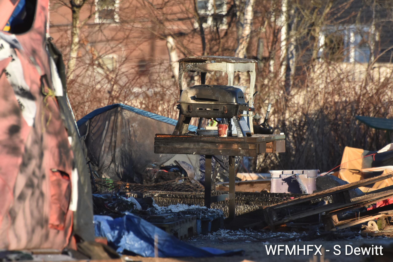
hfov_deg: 4.6
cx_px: 196
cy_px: 131
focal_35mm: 450
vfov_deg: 3.1
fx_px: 4912
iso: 500
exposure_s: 1/833
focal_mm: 300
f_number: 8
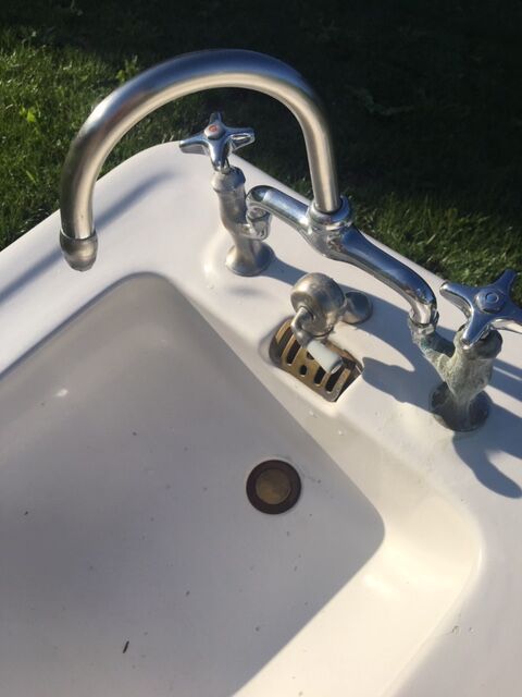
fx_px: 583
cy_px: 348
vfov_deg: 61.7
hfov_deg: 48.2
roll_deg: -13.5
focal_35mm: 29
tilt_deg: -36.7
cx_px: 261
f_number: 2.2
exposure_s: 1/2481
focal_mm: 4.15
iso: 25
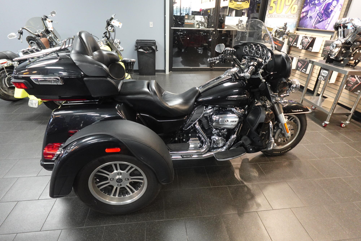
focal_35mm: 20
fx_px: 201
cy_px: 120
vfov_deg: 61.9
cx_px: 180
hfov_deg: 84.0
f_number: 2
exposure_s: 1/80
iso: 1250
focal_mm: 7.6
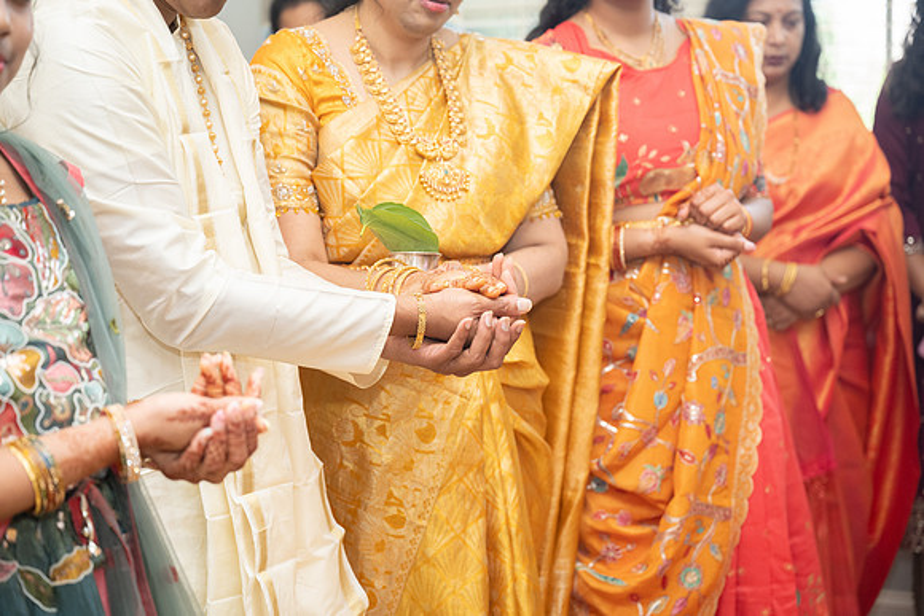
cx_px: 462
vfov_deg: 21.3
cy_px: 308
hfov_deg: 31.4
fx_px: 1643
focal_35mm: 64
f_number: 3.5
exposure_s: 1/160
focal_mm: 64
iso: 800
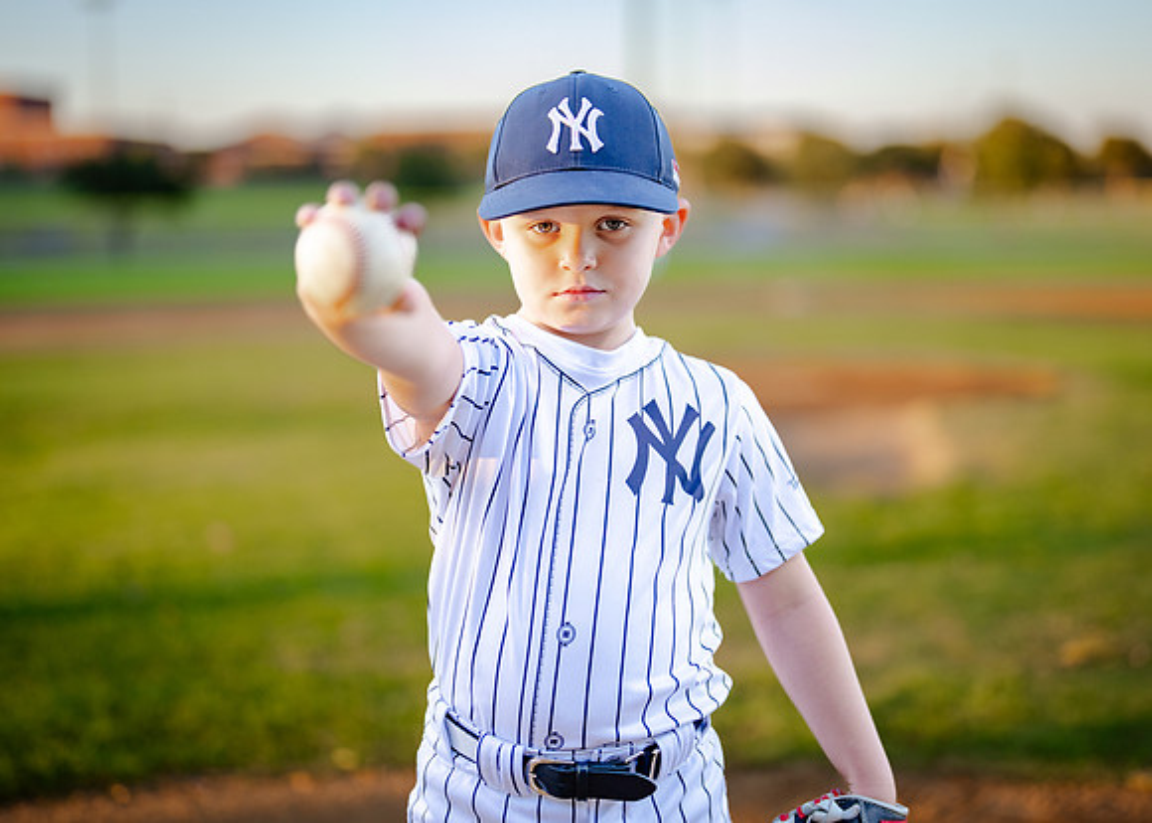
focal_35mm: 62
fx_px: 2017
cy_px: 368
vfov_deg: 23.0
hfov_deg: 31.9
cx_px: 618
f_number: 1.2
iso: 250
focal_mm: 50
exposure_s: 1/1600
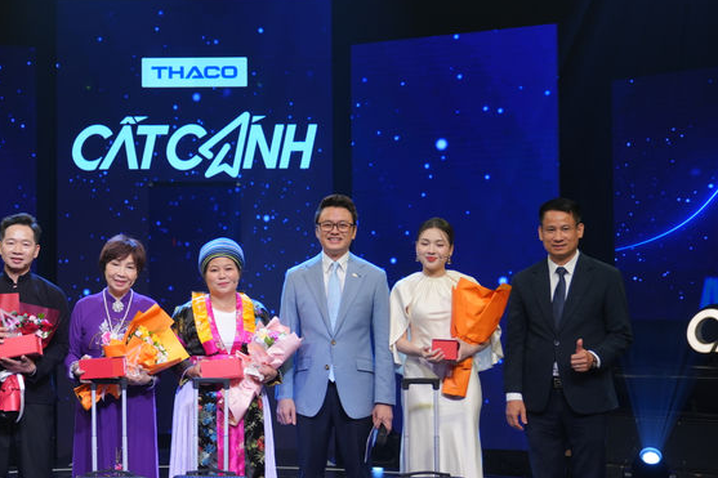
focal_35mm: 63
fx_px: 1256
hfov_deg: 31.2
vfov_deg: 21.5
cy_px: 267
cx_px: 164
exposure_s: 1/200
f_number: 2.8
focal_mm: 39
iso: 500
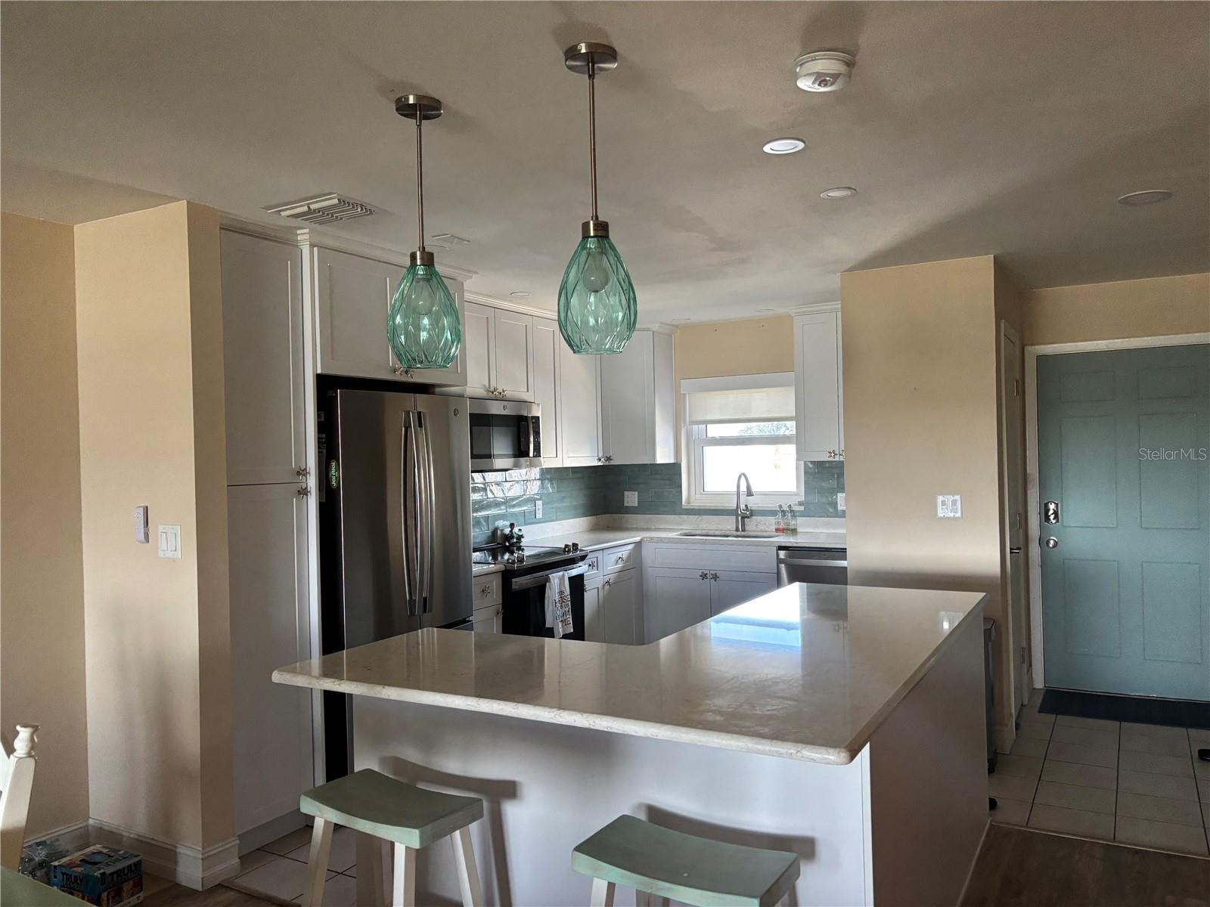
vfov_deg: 53.1
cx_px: 605
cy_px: 454
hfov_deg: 67.3
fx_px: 909
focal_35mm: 26
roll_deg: +2.3
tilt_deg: +0.4
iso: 200
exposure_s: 1/60
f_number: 1.6
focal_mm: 5.96
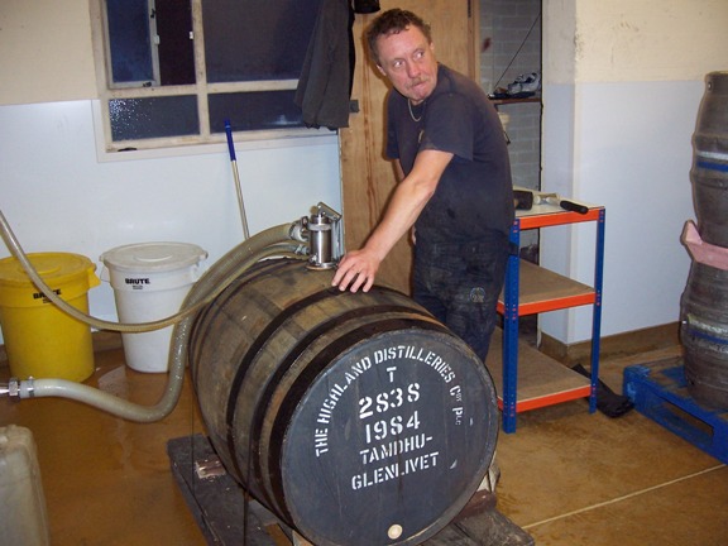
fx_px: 757
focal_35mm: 36
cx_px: 364
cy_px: 273
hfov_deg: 51.4
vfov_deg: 39.7
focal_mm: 6
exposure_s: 1/60
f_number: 3
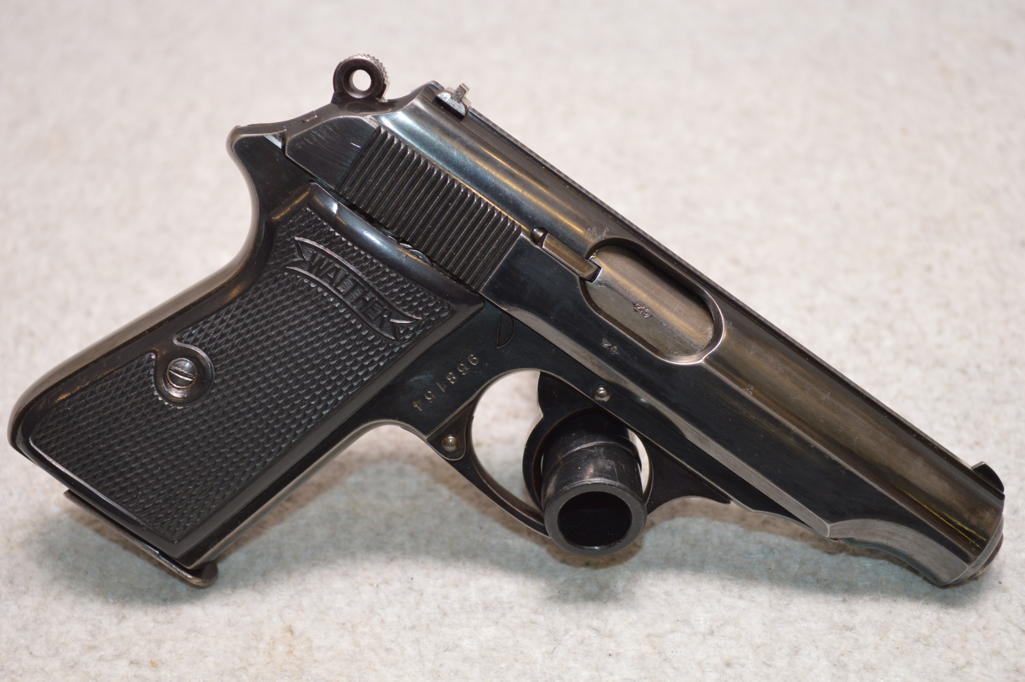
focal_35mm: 63
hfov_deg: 31.9
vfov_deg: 21.5
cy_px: 341
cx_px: 512
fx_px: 1792
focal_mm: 42
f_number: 5.3
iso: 320
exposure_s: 1/30
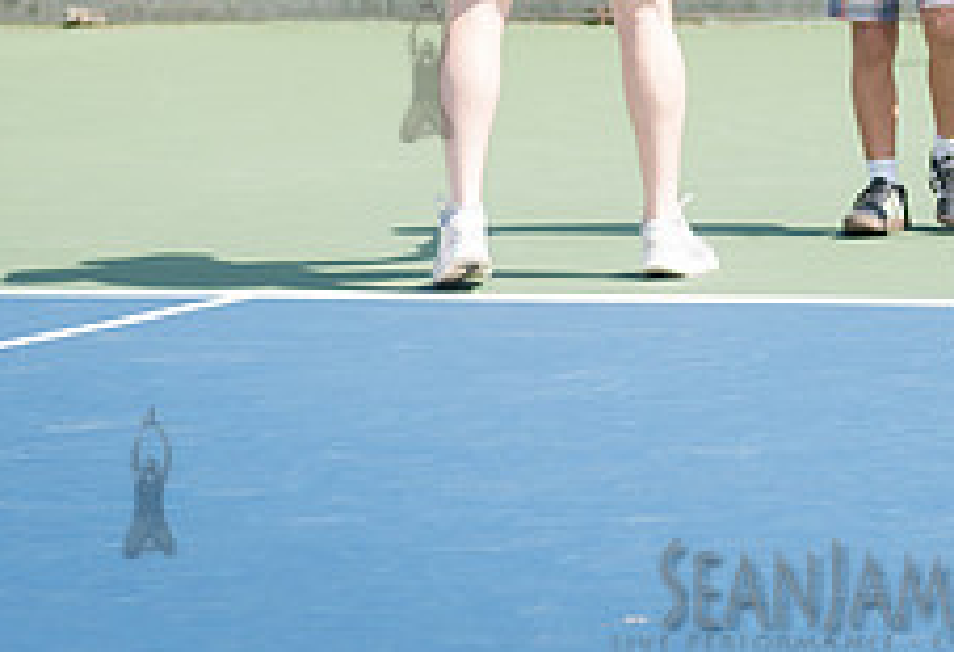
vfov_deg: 4.0
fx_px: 9424
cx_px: 880
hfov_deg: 5.8
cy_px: -70
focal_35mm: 353
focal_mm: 125
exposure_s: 1/1250
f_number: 3.5
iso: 200
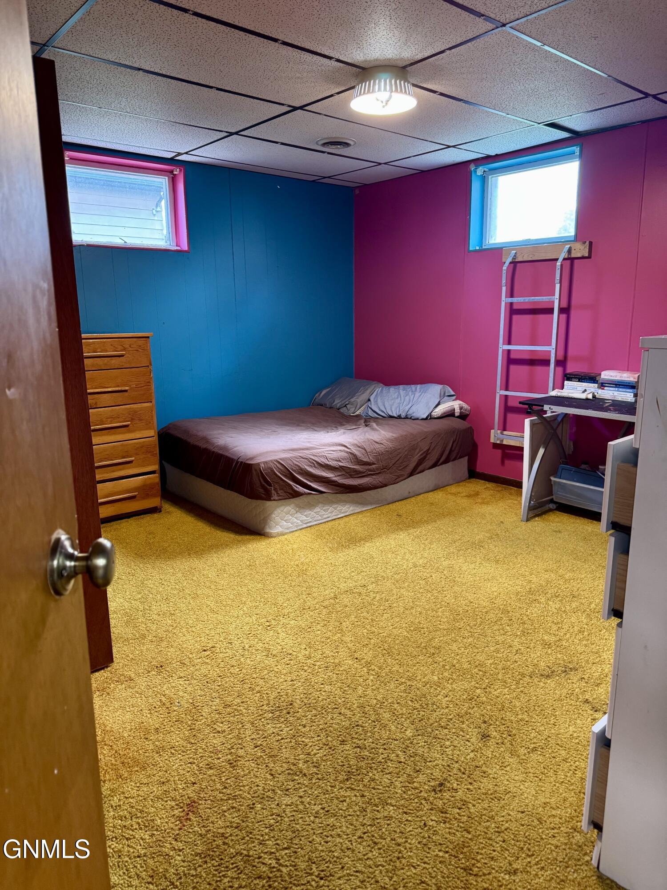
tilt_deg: -12.6
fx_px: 617
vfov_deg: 71.6
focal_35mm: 24
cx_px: 334
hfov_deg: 56.8
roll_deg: +1.3
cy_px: 445
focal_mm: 6.76
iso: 400
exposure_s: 1/60
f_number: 1.78
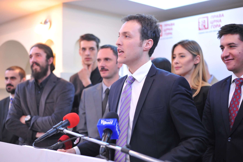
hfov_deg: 39.6
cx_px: 122
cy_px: 81
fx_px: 337
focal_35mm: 50
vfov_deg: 27.0
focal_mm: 50
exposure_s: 1/160
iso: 2500
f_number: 2.2
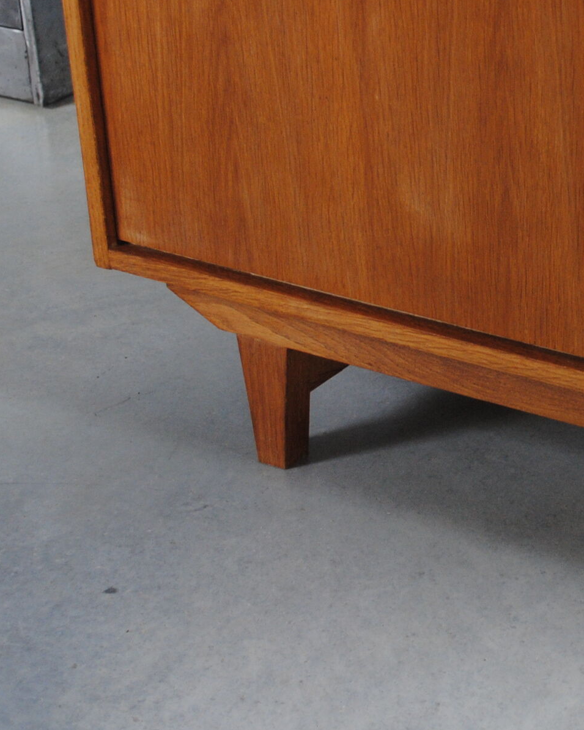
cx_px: 638
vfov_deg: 21.4
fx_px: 1923
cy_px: 243
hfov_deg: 16.7
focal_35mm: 89
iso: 450
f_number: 4.2
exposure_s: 1/30
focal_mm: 26
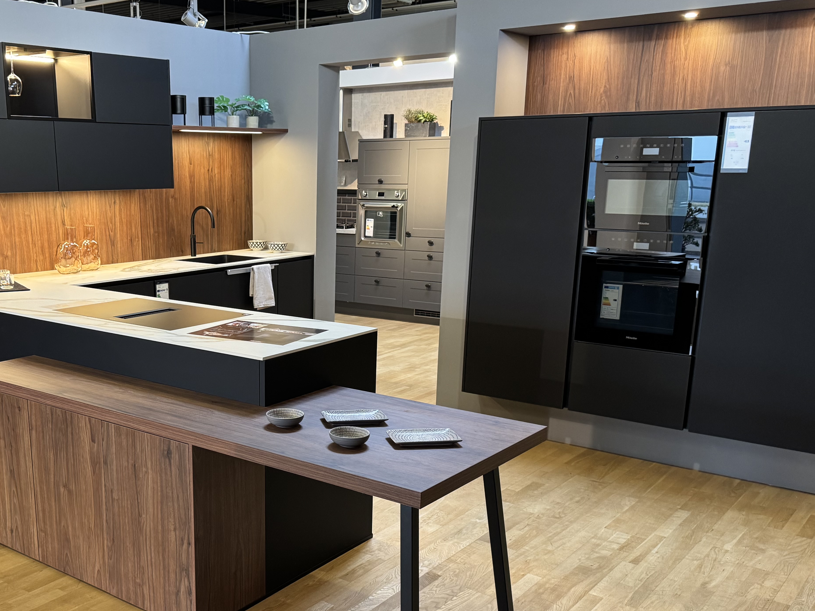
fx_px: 871
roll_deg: +0.6
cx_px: 261
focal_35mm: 37
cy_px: 395
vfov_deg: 38.3
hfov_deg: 49.1
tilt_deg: -15.0
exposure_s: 1/50
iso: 400
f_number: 1.78
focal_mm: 6.76
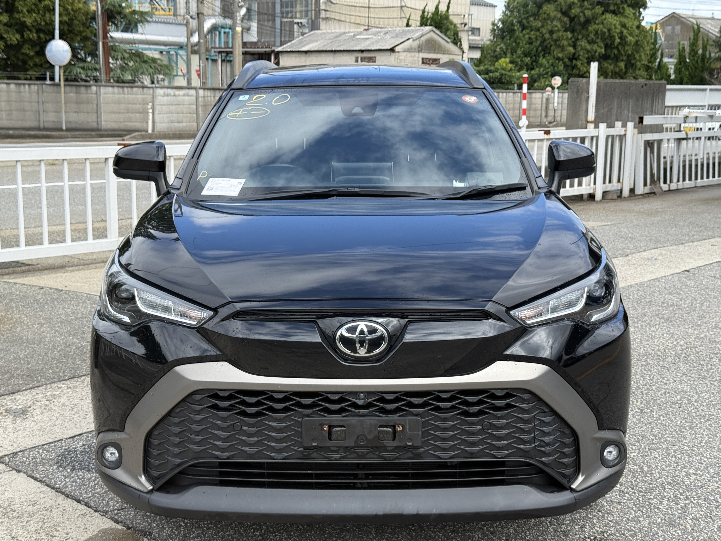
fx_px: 1000
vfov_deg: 30.3
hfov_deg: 39.7
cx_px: 360
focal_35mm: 48
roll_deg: -1.2
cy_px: 270
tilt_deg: -9.5
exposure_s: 1/1931
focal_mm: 6.76
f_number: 1.78
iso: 64
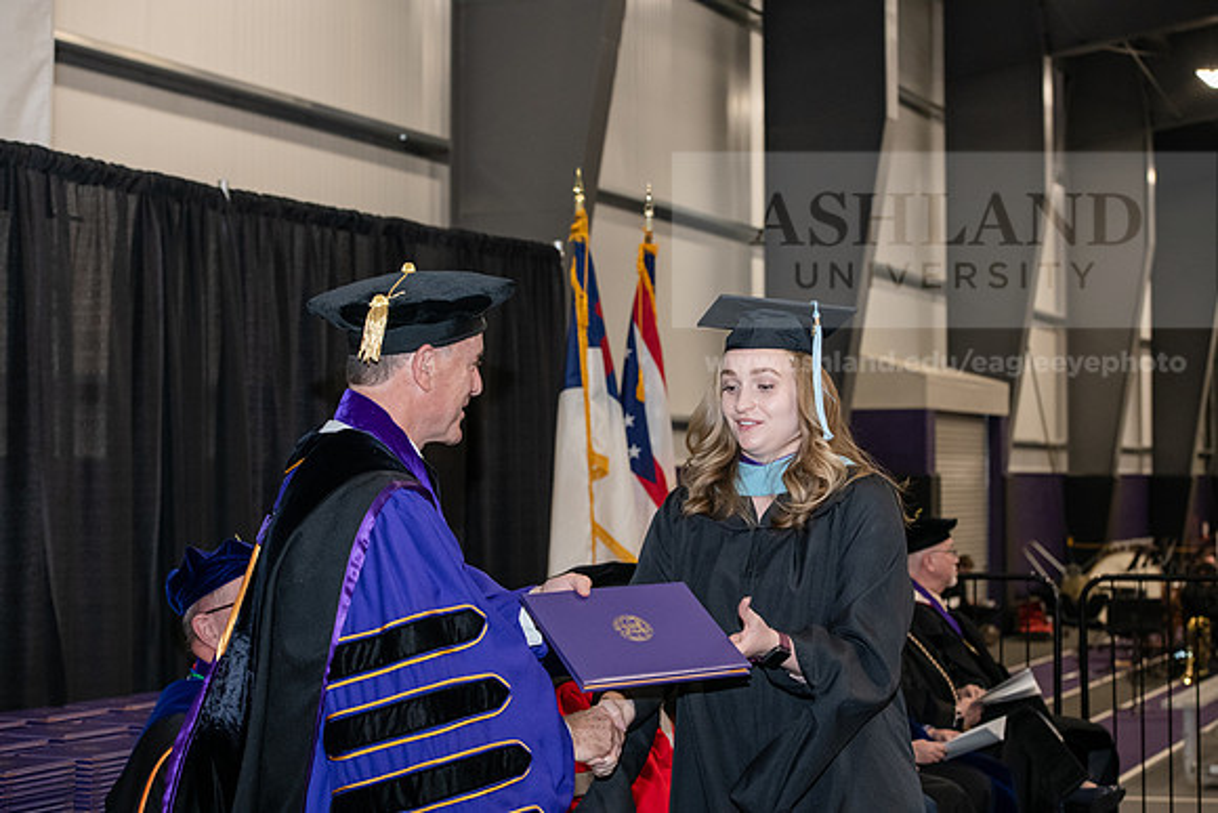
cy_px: 406
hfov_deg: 28.8
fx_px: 2369
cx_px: 609
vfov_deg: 19.5
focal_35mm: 70
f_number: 5.6
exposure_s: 1/200
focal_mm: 70
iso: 2500
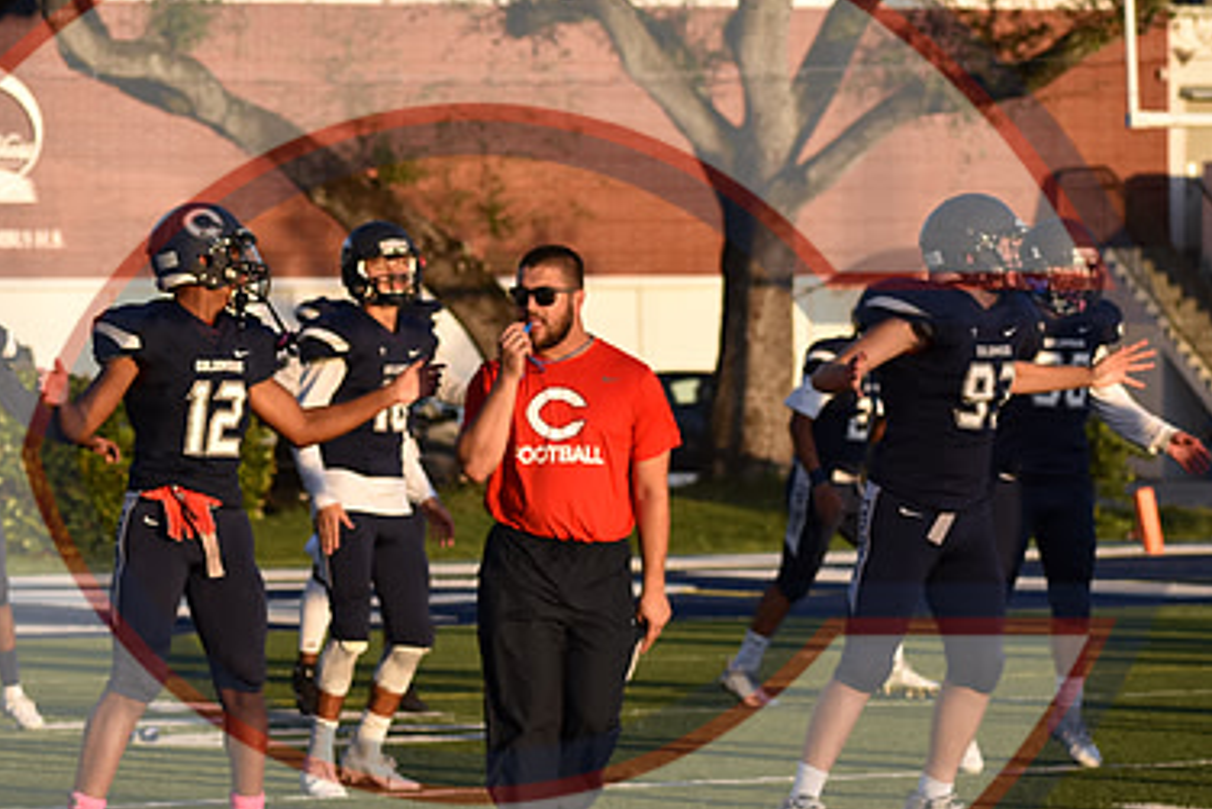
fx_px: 7173
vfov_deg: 6.5
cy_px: 453
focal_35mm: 213
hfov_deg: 9.7
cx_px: 461
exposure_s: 1/1250
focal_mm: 92
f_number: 5
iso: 400
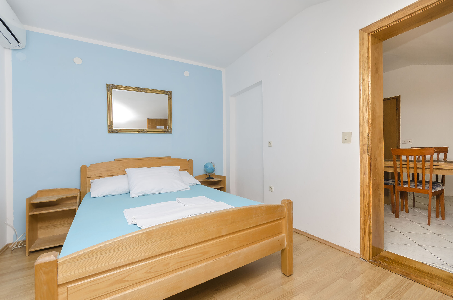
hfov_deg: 100.5
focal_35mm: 15
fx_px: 188
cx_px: 226
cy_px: 150
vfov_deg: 77.1
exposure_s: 1/100
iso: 200
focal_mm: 10
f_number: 8
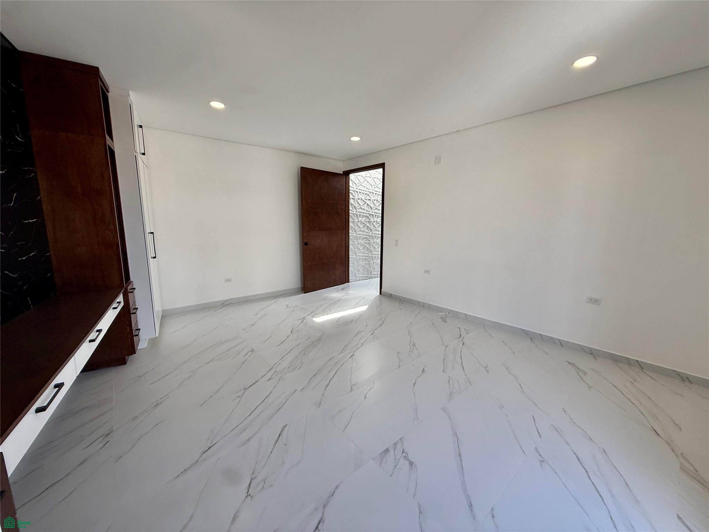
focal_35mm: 14
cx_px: 354
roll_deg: -0.5
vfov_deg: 85.7
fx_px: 287
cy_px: 266
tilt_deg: -9.8
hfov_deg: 102.1
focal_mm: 2.22
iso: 64
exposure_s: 1/205
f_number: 2.2
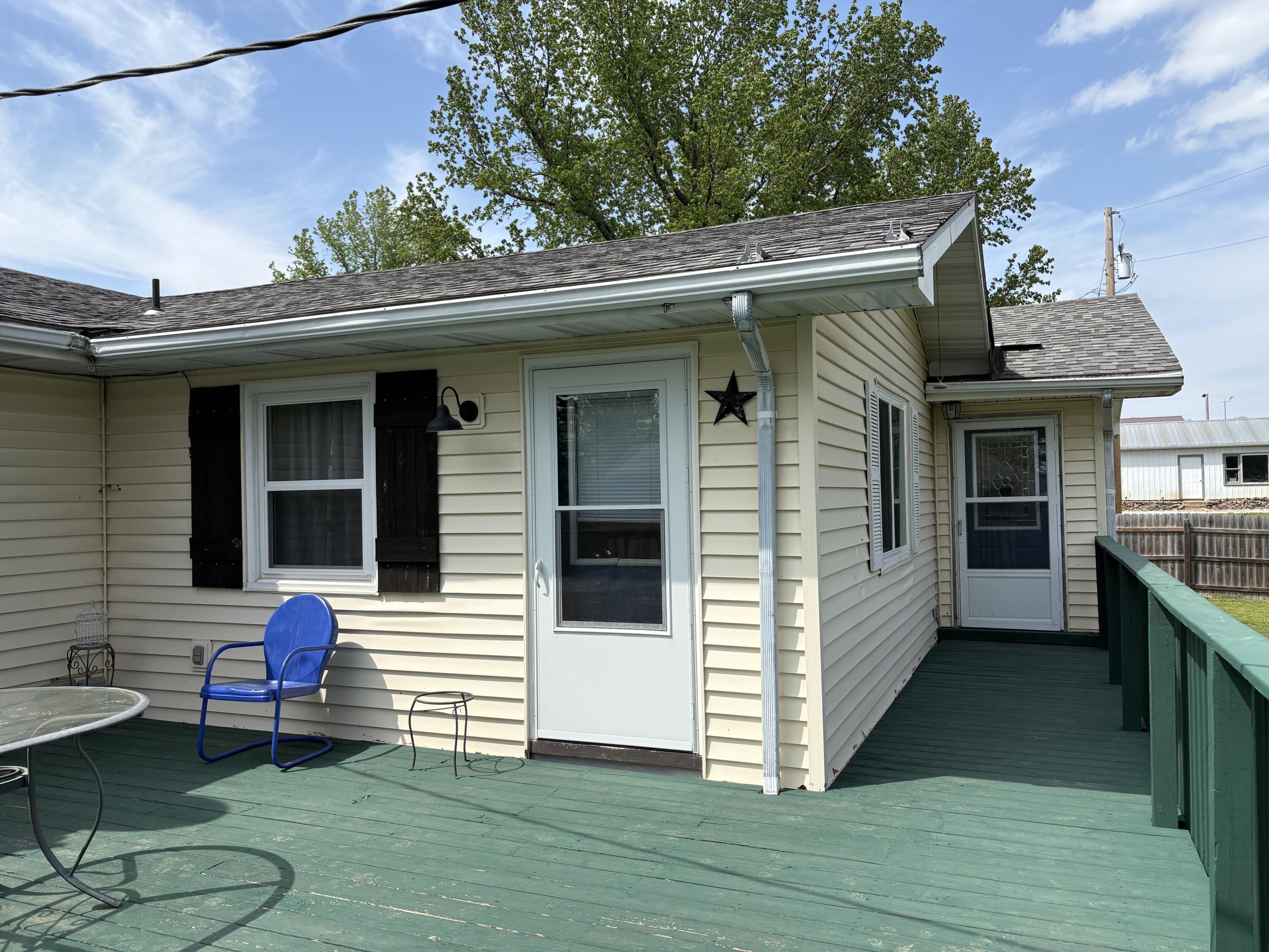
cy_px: 476
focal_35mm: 26
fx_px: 953
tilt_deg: +1.3
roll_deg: +1.0
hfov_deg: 67.3
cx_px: 634
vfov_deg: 53.1
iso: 50
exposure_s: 1/3623
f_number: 1.6
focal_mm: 5.96
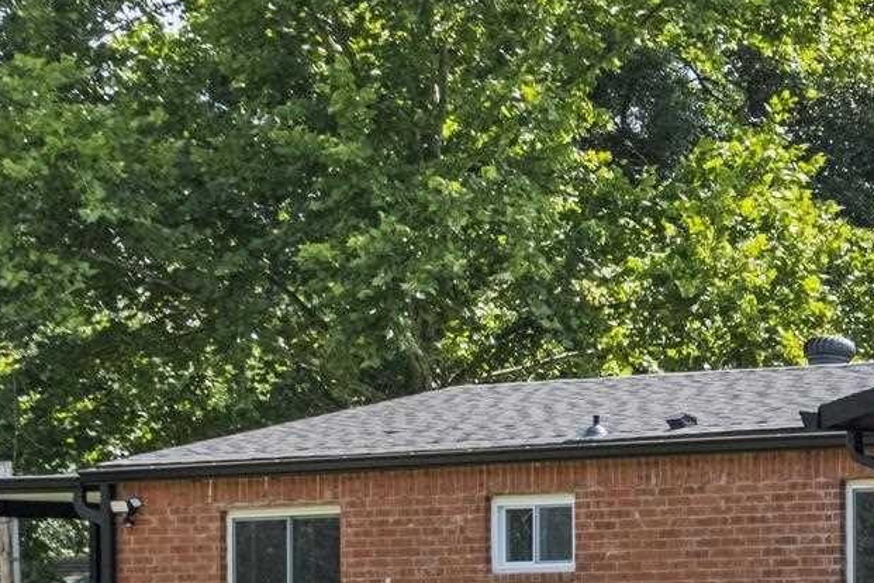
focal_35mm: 145
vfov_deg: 9.4
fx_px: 3520
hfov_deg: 13.6
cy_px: 598
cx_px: 1186
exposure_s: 1/500
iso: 400
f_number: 8
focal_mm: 24
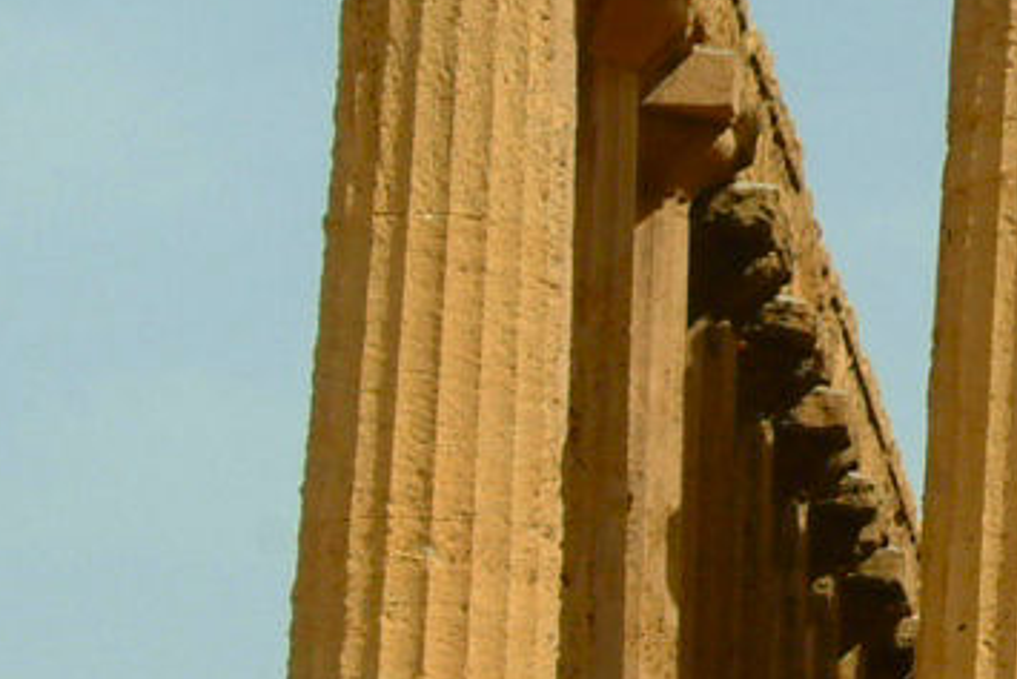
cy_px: 481
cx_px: 1742
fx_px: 6874
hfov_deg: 8.2
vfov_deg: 5.7
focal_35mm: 243
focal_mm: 25
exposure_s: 1/350
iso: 200
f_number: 11
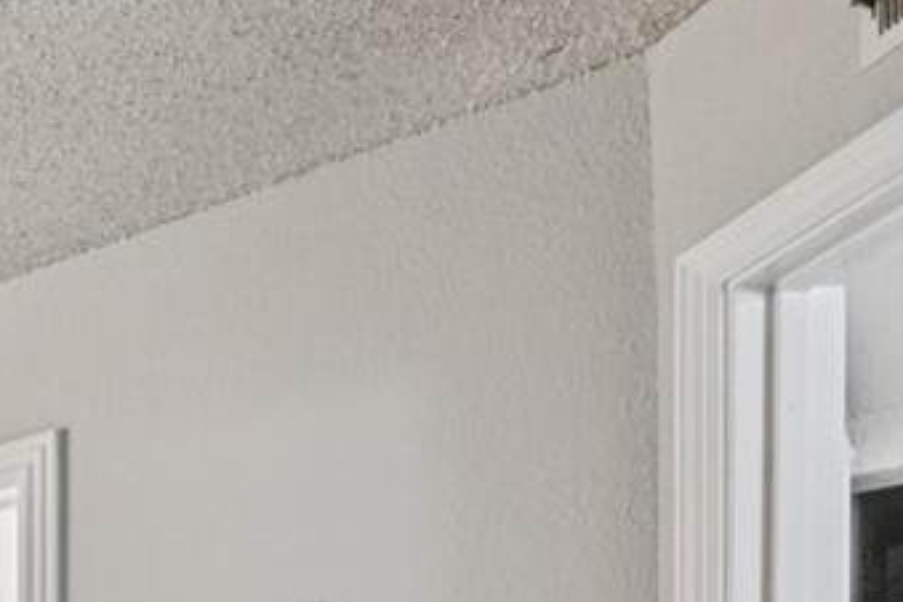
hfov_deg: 21.8
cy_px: 1092
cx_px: -645
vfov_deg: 16.9
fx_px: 1655
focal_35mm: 66
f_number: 11
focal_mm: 14
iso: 400
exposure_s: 1/4
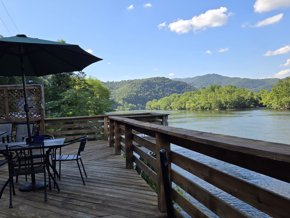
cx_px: 129
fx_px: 251
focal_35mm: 30
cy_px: 119
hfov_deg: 59.8
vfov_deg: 46.7
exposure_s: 1/909
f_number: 1.8
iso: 25
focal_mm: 5.4
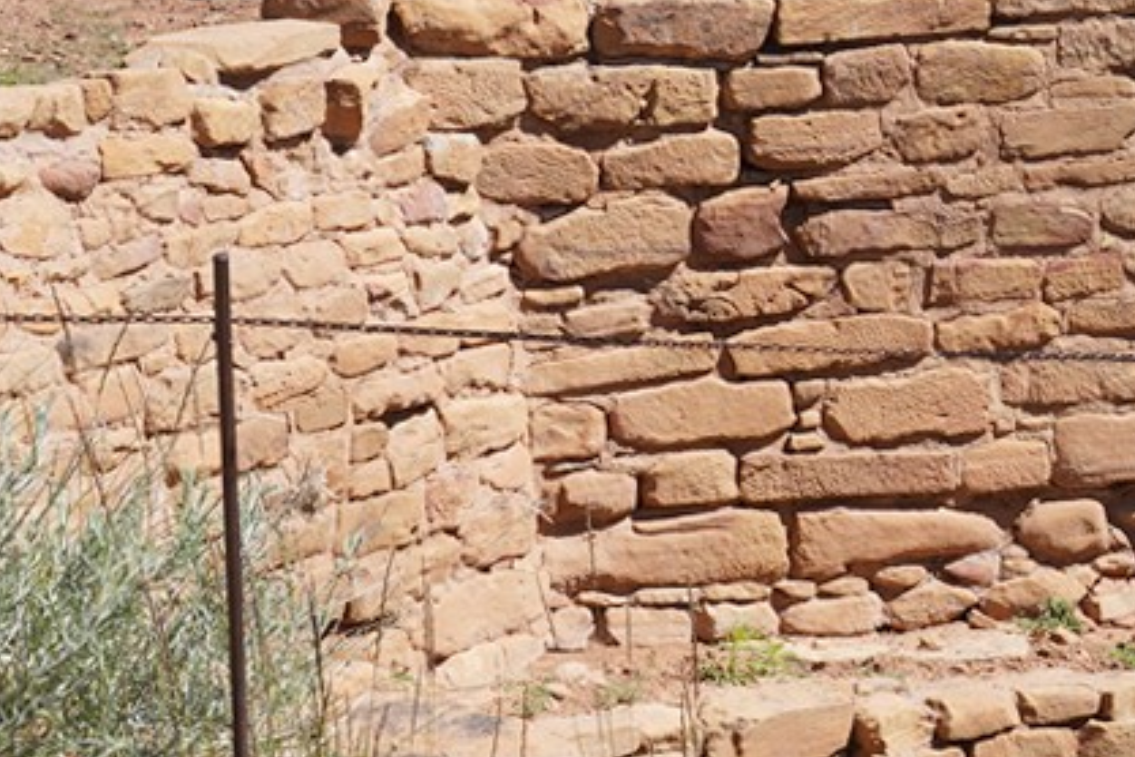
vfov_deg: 9.8
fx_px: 4382
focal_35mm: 139
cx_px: 1481
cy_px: 5
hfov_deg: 14.2
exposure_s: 1/100
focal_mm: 29
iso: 100
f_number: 13
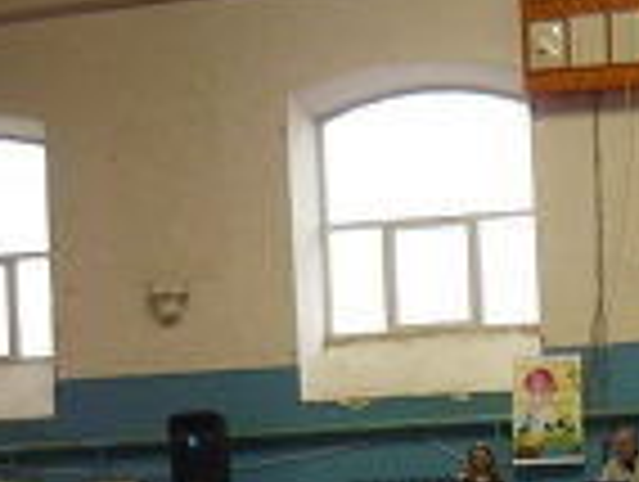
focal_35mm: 95
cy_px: 459
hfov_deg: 20.3
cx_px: 536
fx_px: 1757
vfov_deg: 15.4
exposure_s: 1/30
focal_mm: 5.5
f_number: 2.8
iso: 160
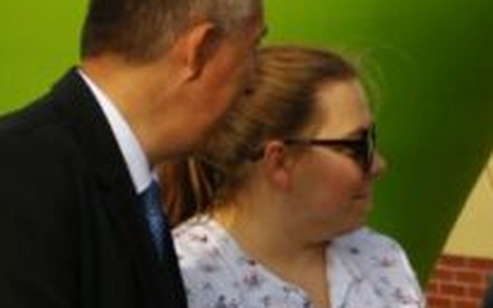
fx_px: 4216
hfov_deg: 6.7
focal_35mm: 314
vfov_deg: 4.2
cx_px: 380
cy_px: 238
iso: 280
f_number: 5.6
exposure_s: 1/1000
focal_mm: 55
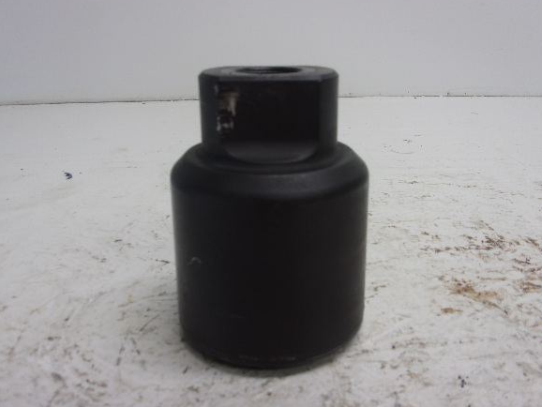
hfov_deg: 58.3
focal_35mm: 31
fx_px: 486
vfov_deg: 45.5
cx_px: 283
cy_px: 198
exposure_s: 1/34
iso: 94
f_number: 3.9
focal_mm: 5.1
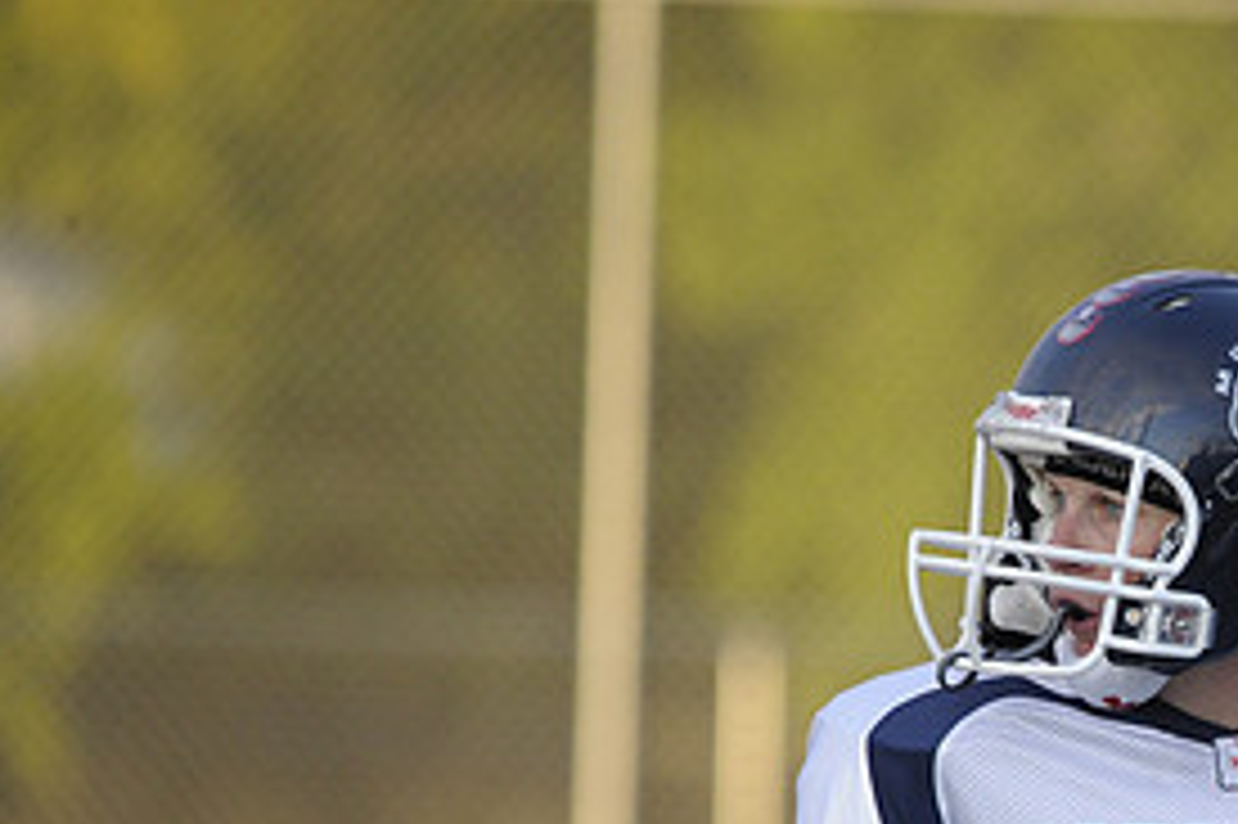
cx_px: 1211
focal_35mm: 949
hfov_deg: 2.2
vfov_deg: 1.4
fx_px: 32614
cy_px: 689
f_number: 6.3
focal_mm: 450
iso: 2800
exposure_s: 1/1000
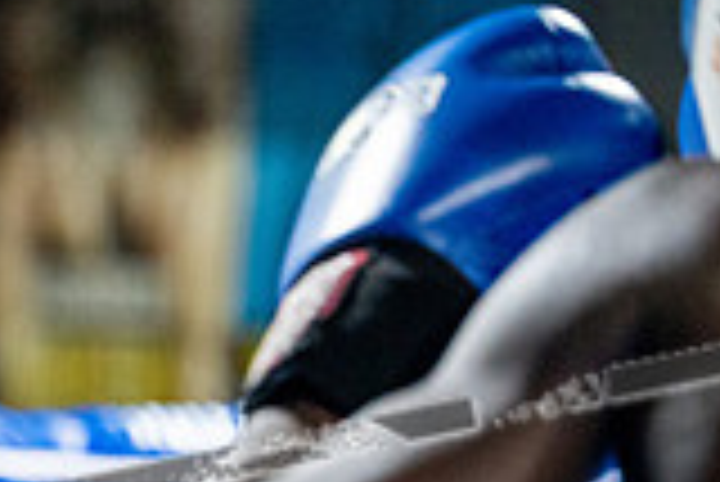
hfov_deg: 4.4
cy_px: 619
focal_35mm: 467
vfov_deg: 2.9
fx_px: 9348
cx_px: -256
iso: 5000
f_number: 2
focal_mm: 129
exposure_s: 1/1000
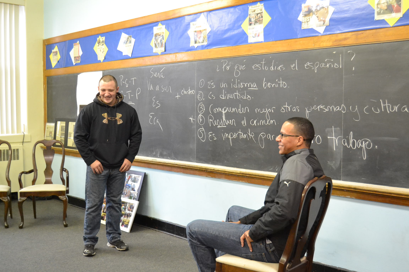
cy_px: 136
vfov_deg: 34.2
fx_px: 443
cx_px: 204
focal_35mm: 39
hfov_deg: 49.6
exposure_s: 1/50
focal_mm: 26
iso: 3200
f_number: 4
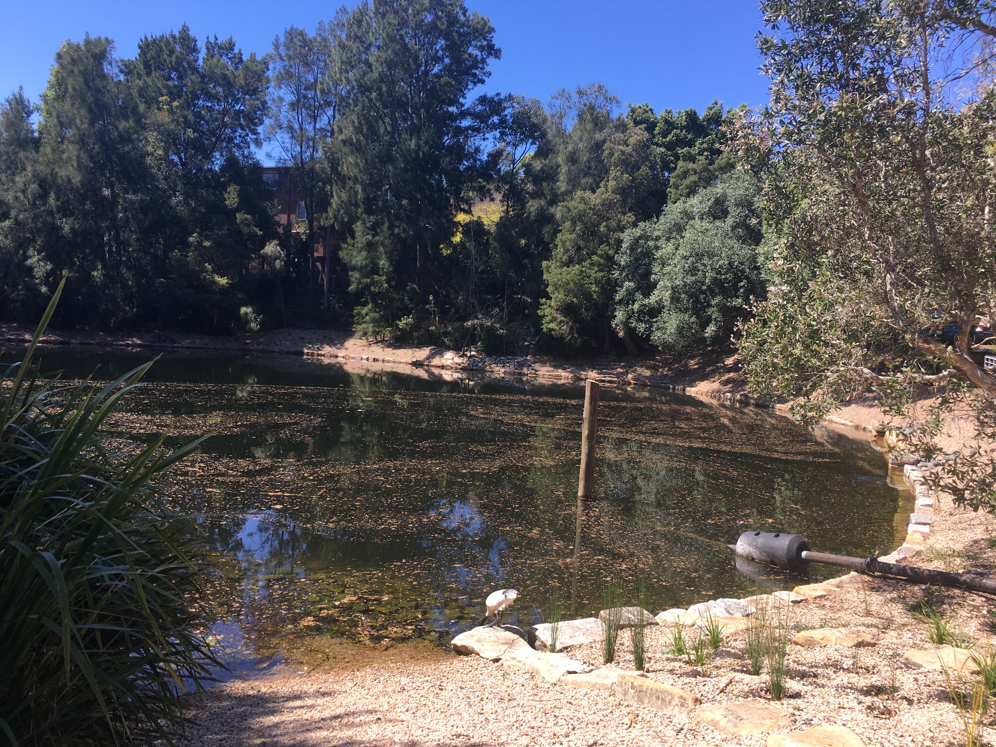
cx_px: 498
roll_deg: -4.6
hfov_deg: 61.7
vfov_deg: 48.2
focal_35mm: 29
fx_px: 834
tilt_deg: -2.4
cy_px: 374
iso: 25
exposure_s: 1/693
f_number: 2.2
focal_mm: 4.15
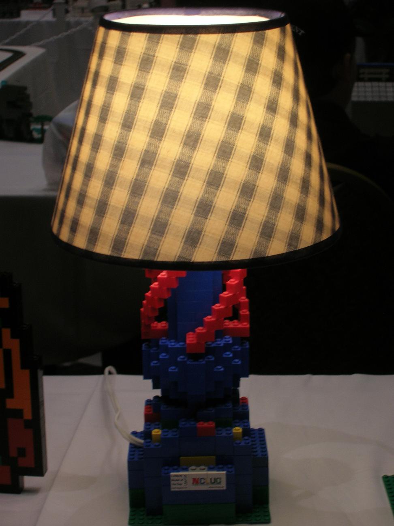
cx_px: 197
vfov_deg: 26.3
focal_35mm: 74
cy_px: 263
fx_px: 1123
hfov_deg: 19.9
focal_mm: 12.3
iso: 50
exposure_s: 1/27
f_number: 4
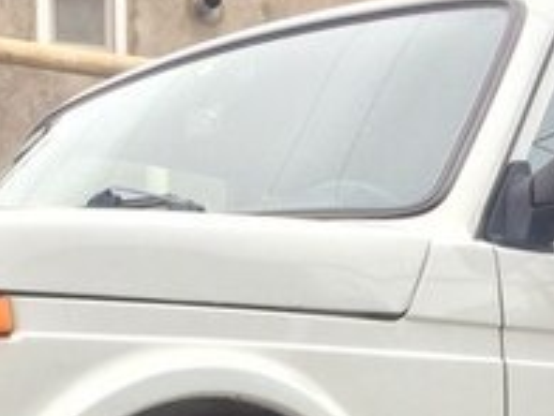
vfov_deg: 14.4
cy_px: 592
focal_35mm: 97
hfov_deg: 20.1
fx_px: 1553
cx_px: 155
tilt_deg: -4.0
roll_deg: +2.2
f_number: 2.2
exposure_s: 1/50
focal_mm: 4.15
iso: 40
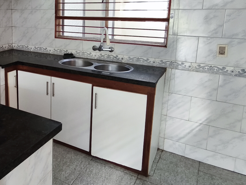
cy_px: 54
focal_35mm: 35
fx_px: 249
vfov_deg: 39.9
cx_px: 36
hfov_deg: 48.4
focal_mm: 1.91
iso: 200
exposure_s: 1/33.3
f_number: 2.2
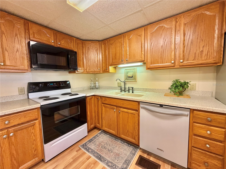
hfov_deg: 102.1
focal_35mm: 14
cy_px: 84
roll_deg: +1.1
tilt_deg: -4.5
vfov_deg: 85.7
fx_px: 91
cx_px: 113
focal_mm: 2.22
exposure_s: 1/60
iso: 250
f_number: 2.2
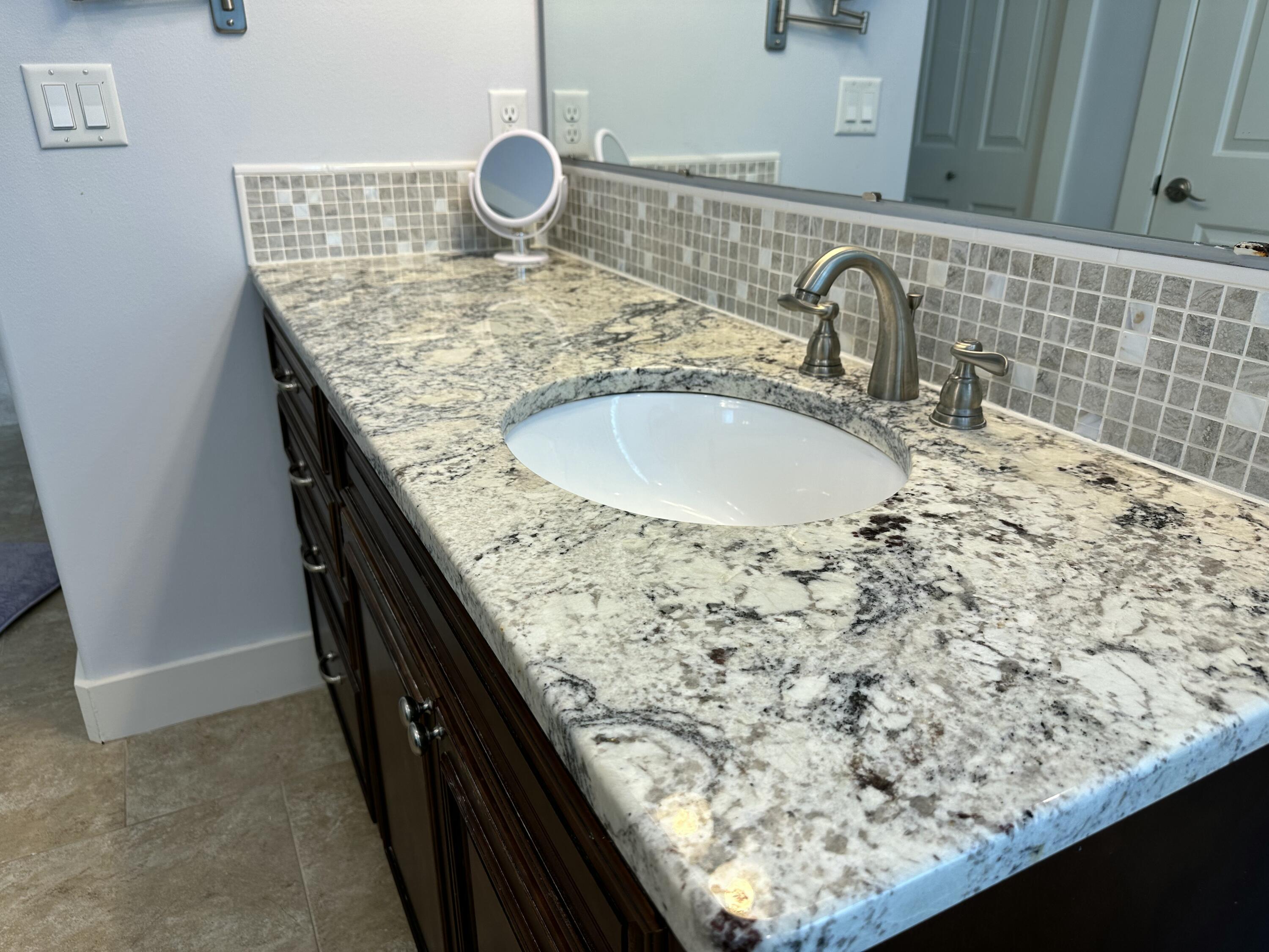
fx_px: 880
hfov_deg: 71.6
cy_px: 476
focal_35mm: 24
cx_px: 634
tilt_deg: -22.7
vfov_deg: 56.8
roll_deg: -0.6
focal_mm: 6.86
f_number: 1.78
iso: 64
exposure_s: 1/120
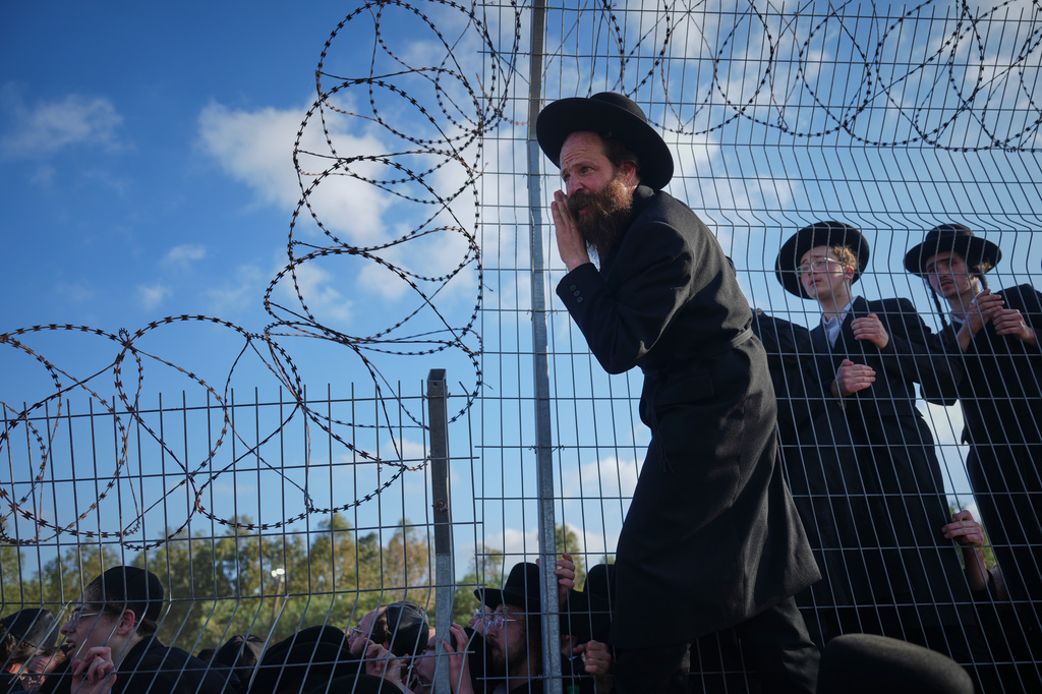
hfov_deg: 73.8
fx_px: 694
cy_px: 347
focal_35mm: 24
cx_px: 521
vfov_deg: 53.1
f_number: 2.8
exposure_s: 1/640
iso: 50
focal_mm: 24
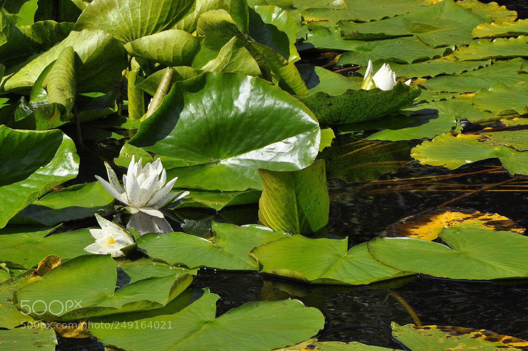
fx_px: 4395
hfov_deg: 6.9
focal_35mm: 300
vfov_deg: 4.6
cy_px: 176
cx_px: 264
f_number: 18
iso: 320
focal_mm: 200
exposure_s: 1/125
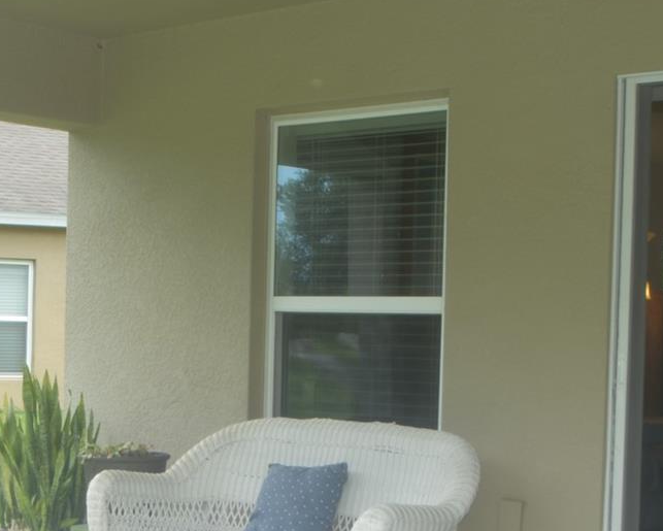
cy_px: 323
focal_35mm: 77
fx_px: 1512
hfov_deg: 24.5
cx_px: 173
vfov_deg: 19.9
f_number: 4
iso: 100
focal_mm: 22
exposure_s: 1/200
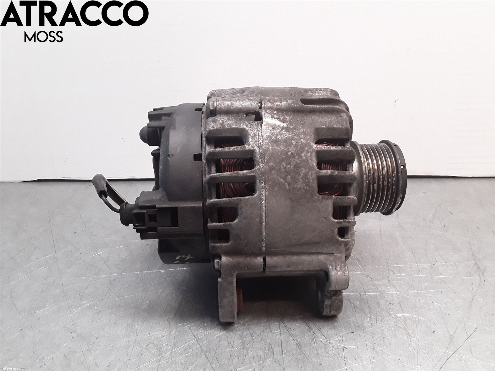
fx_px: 400
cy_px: 186
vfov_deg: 49.7
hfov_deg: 63.4
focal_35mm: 28
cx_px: 248
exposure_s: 1/100
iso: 100
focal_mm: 2.91
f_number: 1.9
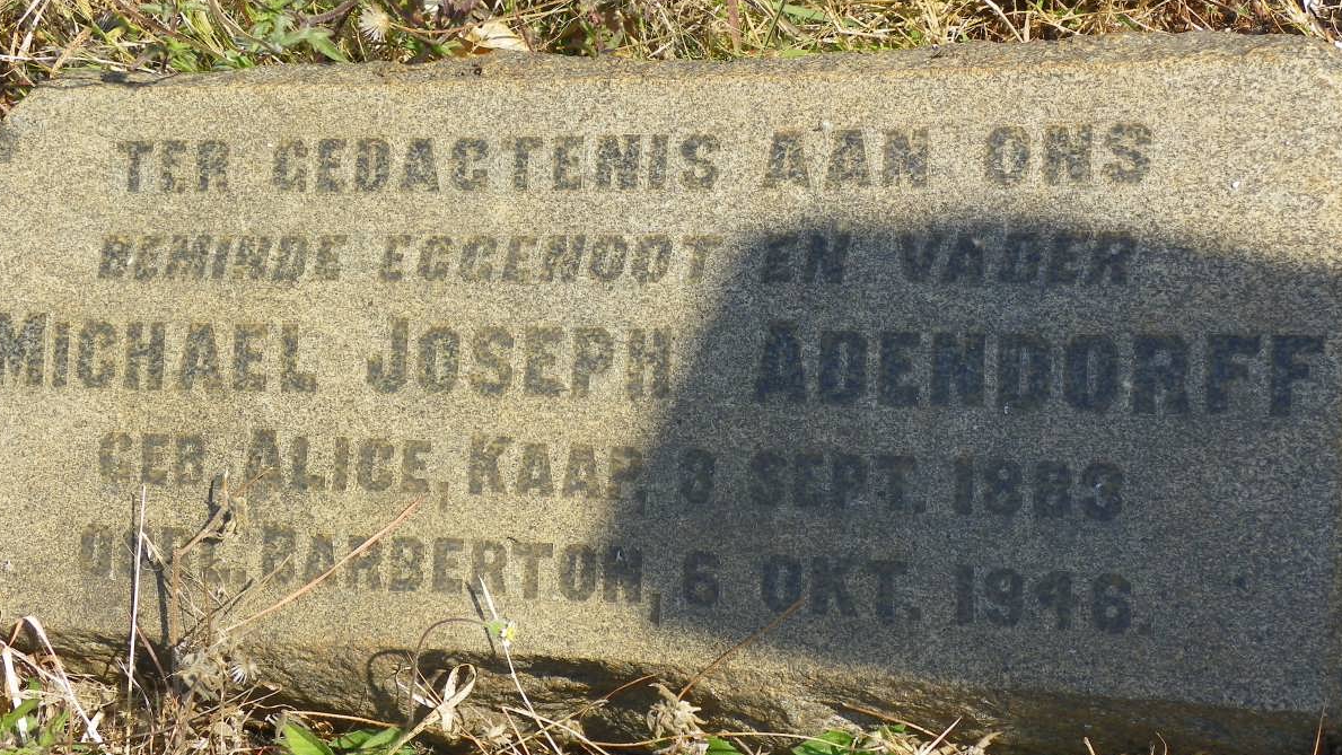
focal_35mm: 88
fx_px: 3132
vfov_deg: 13.7
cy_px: 341
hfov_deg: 24.2
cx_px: 669
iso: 64
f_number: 5
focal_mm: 14.2
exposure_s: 1/200
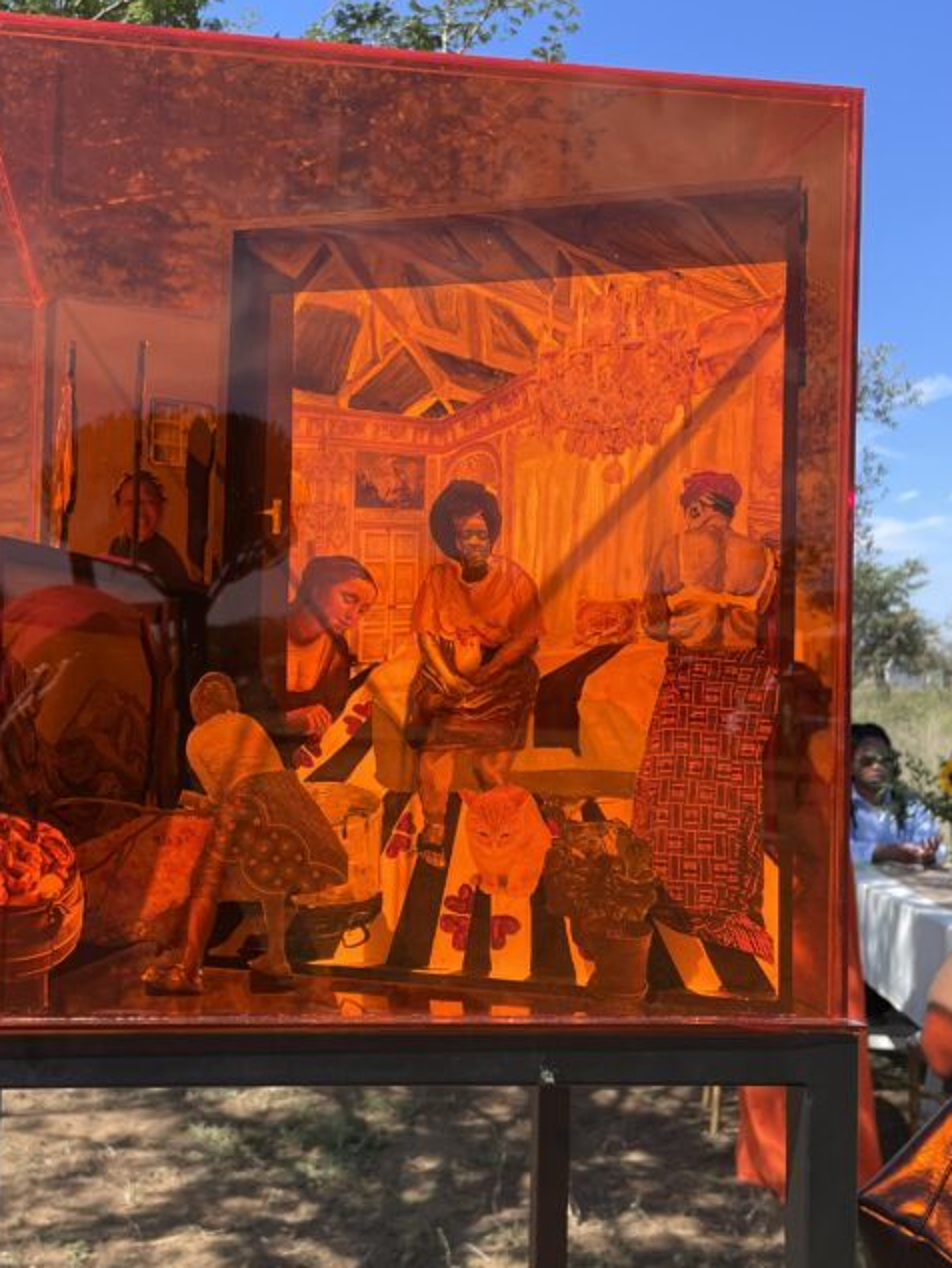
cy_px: 652
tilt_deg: +2.5
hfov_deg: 35.0
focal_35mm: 41
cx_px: 378
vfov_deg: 45.8
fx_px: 1502
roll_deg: +1.1
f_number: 1.6
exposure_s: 1/1453
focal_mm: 4.2
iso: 32
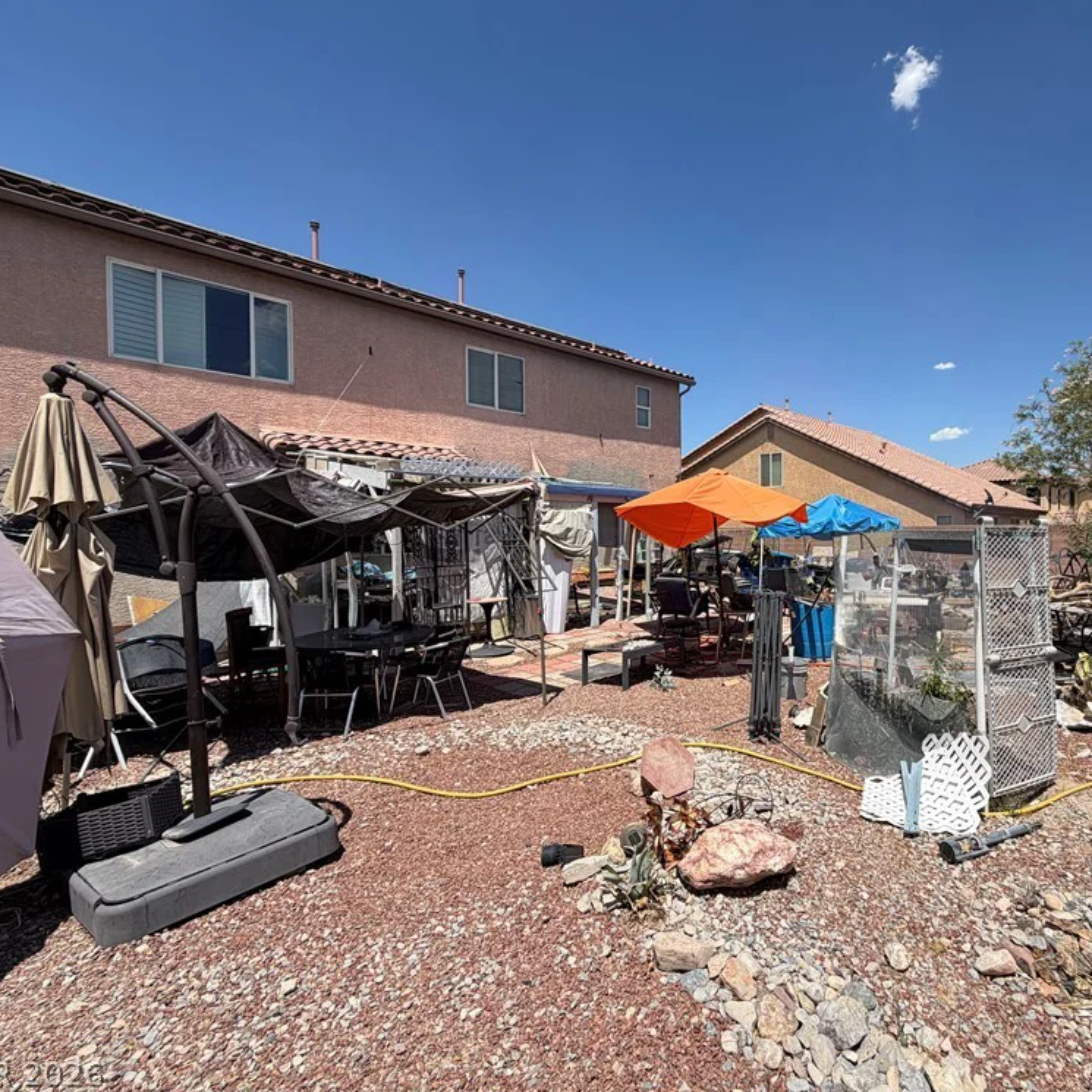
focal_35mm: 17
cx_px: 693
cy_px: 535
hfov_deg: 82.1
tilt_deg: +0.3
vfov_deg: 84.0
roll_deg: +0.4
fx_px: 607
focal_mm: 2.22
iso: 20
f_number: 2.2
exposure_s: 1/1050
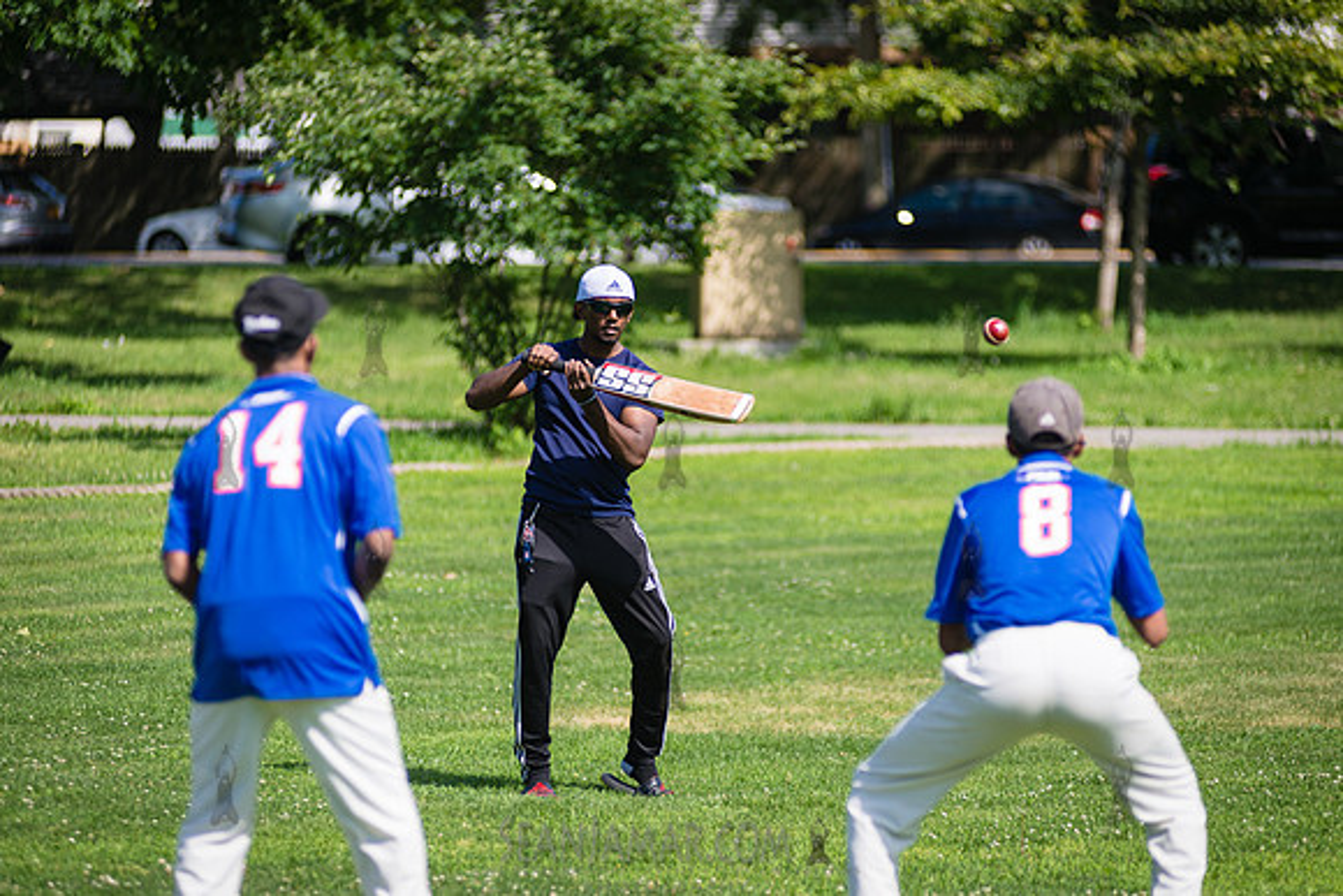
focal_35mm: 185
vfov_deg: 7.4
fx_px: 6903
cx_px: 672
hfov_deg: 11.1
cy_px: 448
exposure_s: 1/2500
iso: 200
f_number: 2.8
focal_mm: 185
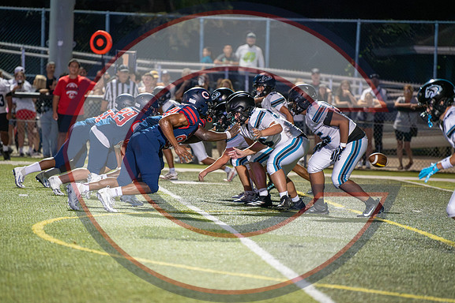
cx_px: 215
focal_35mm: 245
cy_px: 171
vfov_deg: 5.6
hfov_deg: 8.4
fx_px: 3096
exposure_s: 1/1000
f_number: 2.8
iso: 6400
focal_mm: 200
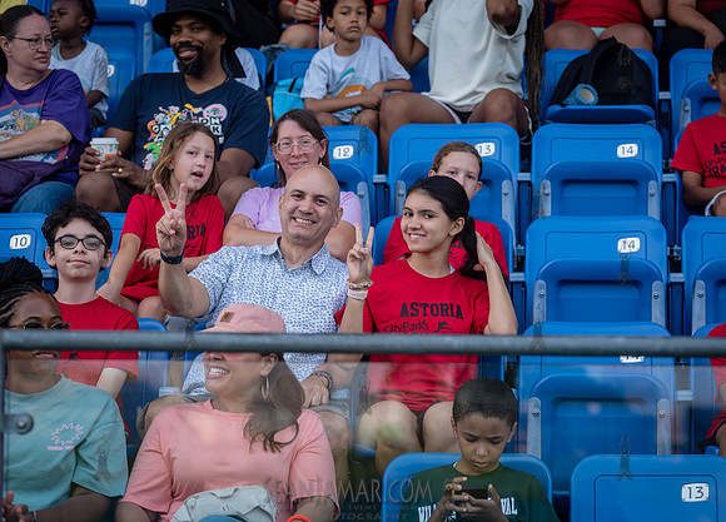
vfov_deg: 10.2
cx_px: 360
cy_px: 252
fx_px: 2920
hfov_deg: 14.2
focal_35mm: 141
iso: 125
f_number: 4
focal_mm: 125
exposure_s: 1/250
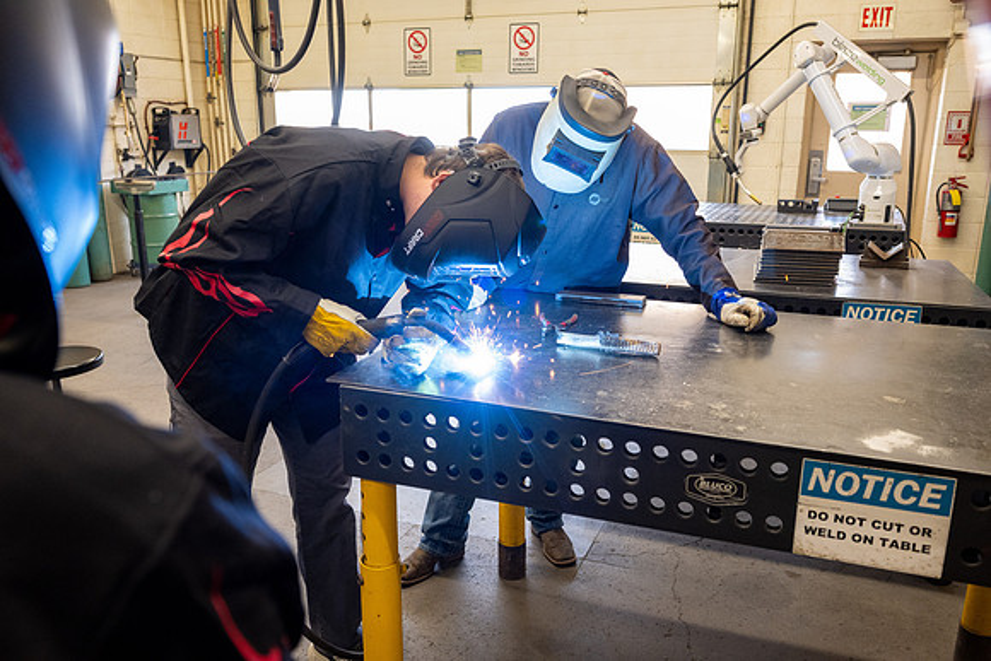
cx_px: 496
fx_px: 743
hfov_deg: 67.4
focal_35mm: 27
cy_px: 330
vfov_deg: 48.0
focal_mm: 27
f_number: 4
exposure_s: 1/200
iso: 2000
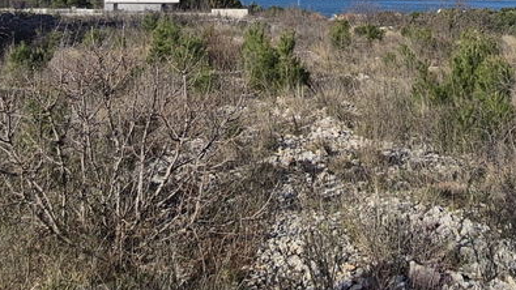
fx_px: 588
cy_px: -86
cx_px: 387
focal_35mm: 43
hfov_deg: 45.7
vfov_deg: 24.3
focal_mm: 2.2
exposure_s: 1/3120
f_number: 2.2
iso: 50
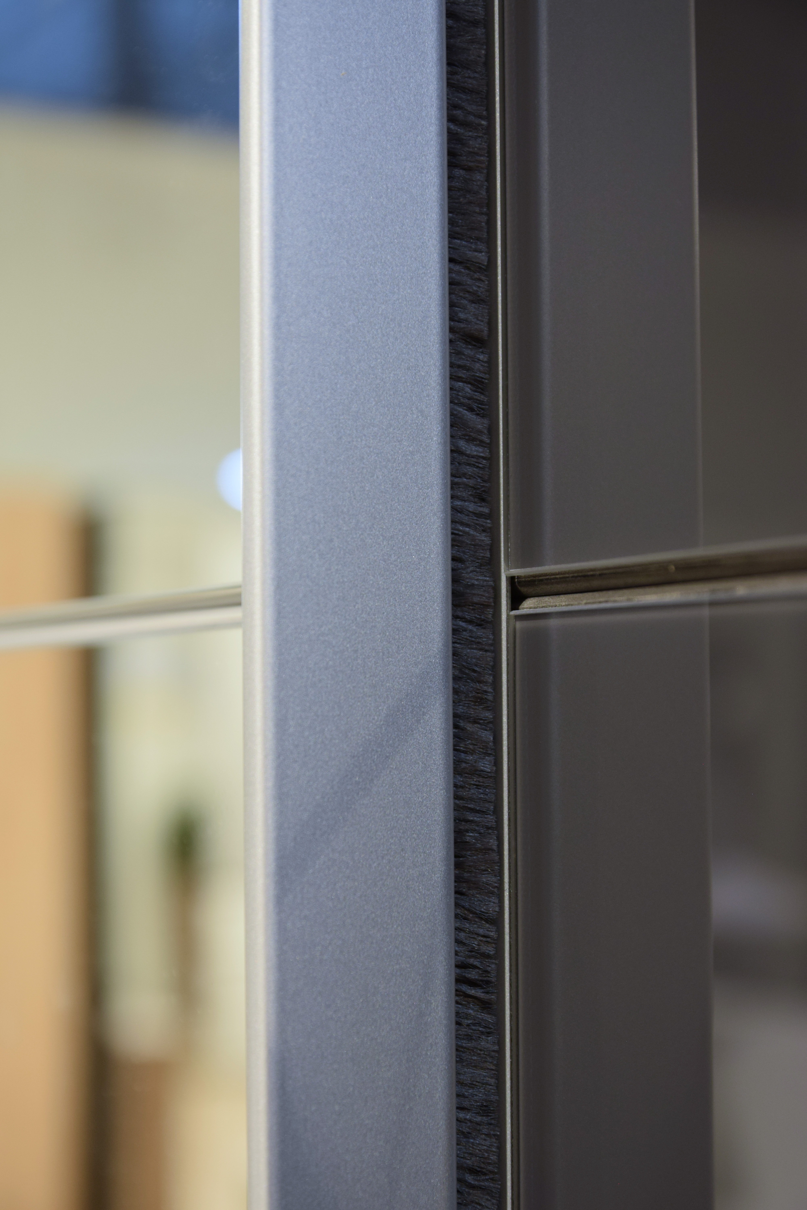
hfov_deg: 18.2
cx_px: 404
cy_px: 605
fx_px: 2522
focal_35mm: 75
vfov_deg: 27.0
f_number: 4
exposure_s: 1/60
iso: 500
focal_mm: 50
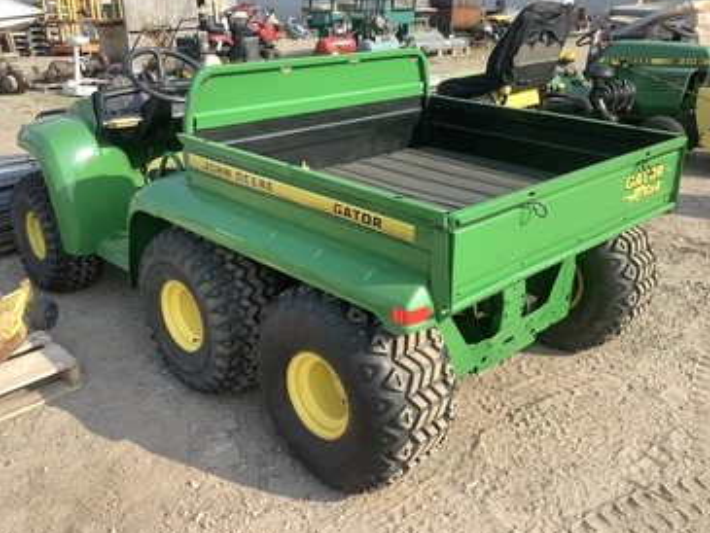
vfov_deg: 41.8
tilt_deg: -22.0
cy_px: 276
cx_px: 356
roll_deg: +2.3
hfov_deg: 53.9
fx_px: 698
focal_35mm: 34
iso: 25
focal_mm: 3.3
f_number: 2.4
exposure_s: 1/452
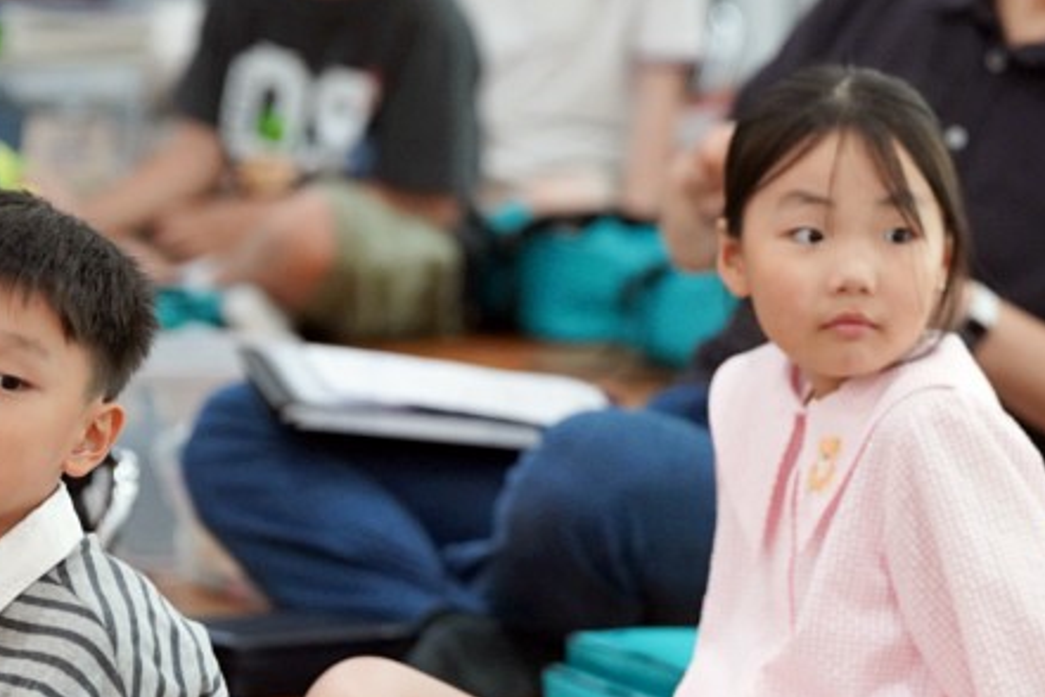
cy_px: 358
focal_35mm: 408
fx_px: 11842
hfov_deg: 5.0
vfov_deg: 3.4
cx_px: 879
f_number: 4
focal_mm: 200
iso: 3200
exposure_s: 1/250
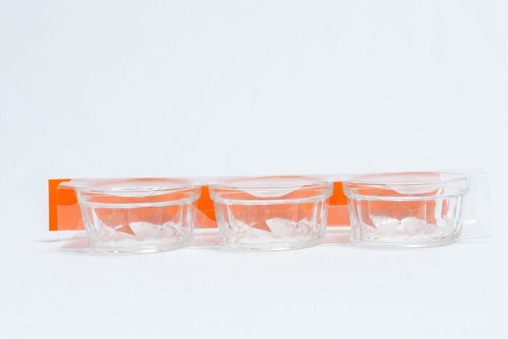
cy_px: 170
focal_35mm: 67
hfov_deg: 30.1
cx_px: 254
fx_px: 946
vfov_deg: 20.3
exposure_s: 1/125
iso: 2500
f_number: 10
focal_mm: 45
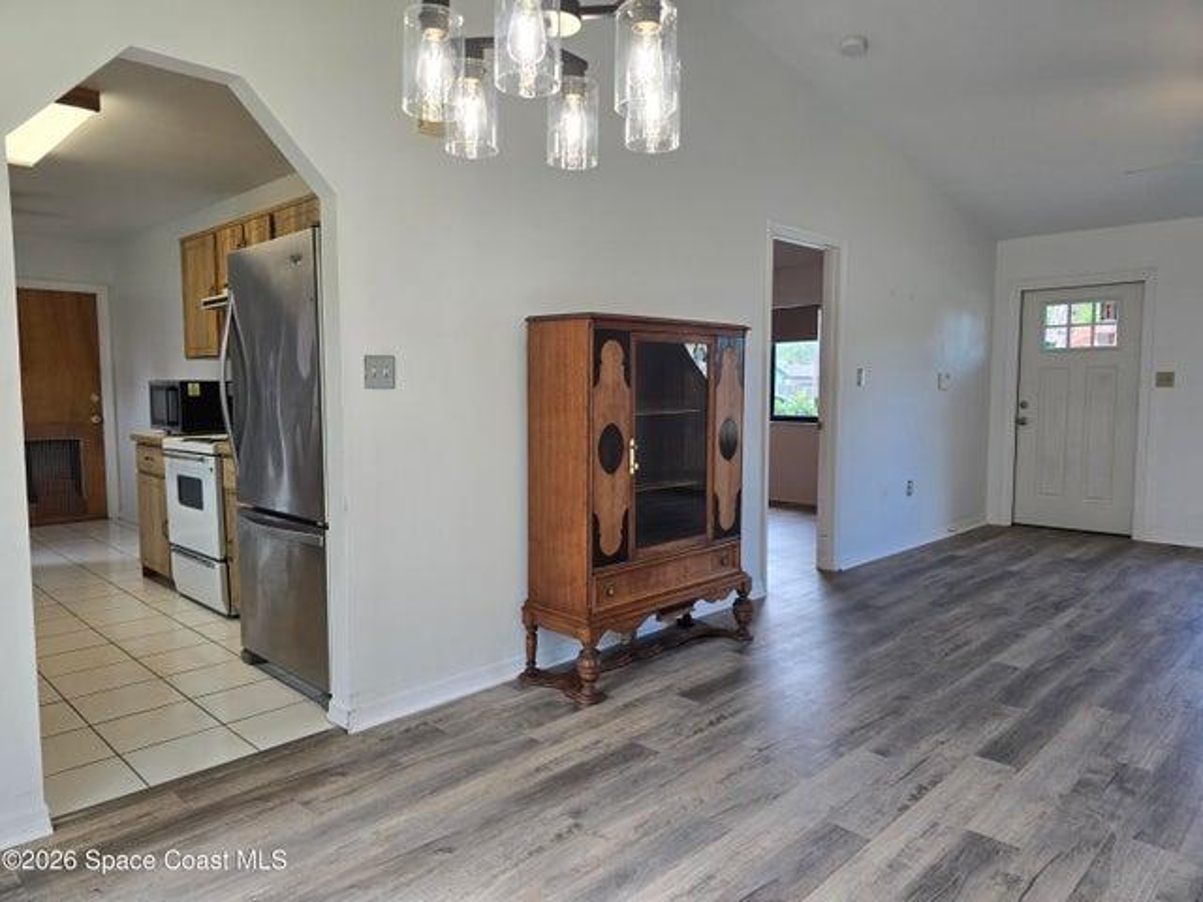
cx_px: 602
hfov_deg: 73.9
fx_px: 799
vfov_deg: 58.9
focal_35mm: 23
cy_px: 451
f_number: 1.7
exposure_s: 1/120
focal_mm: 6.3
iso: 64
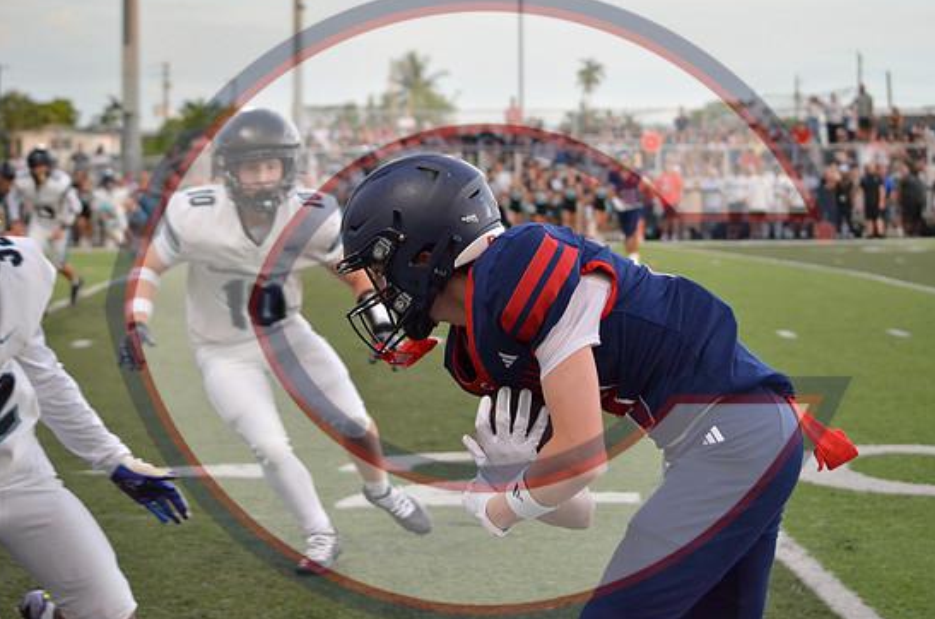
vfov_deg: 15.5
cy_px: 308
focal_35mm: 88
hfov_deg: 23.3
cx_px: 479
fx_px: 2268
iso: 1800
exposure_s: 1/500
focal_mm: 55
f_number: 4.5
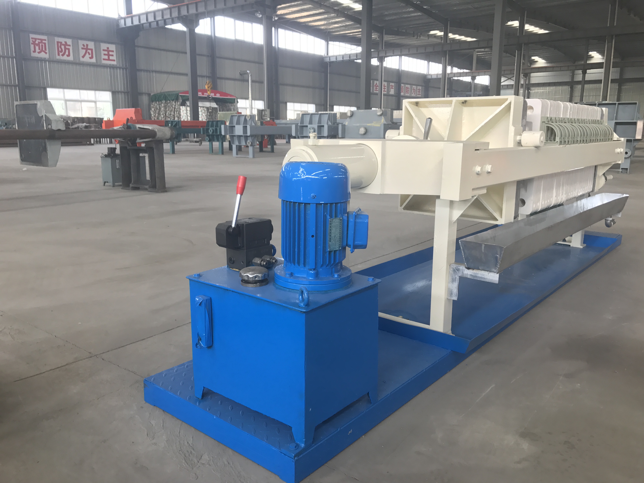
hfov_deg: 63.4
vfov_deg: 49.7
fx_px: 521
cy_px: 242
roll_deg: -0.6
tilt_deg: -11.6
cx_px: 322
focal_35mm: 28
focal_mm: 3.99
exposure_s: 1/50
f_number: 1.8
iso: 25
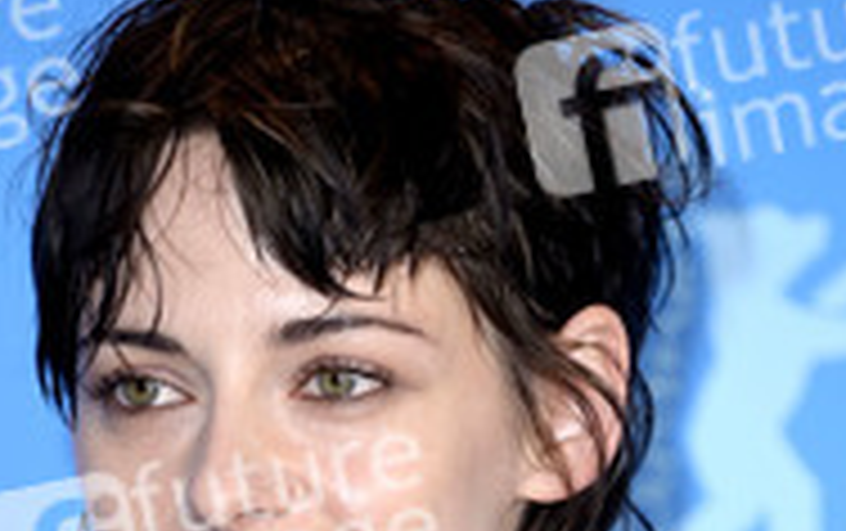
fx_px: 15004
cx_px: 338
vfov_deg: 2.0
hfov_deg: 3.2
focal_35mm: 650
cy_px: 765
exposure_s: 1/250
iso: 1000
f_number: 5.6
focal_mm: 300
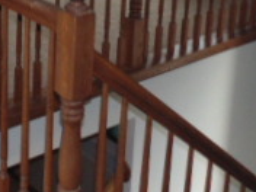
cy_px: -60
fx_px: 592
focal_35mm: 80
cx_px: 1
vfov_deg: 17.3
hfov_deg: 23.4
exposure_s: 1/30
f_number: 3.1
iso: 200
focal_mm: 4
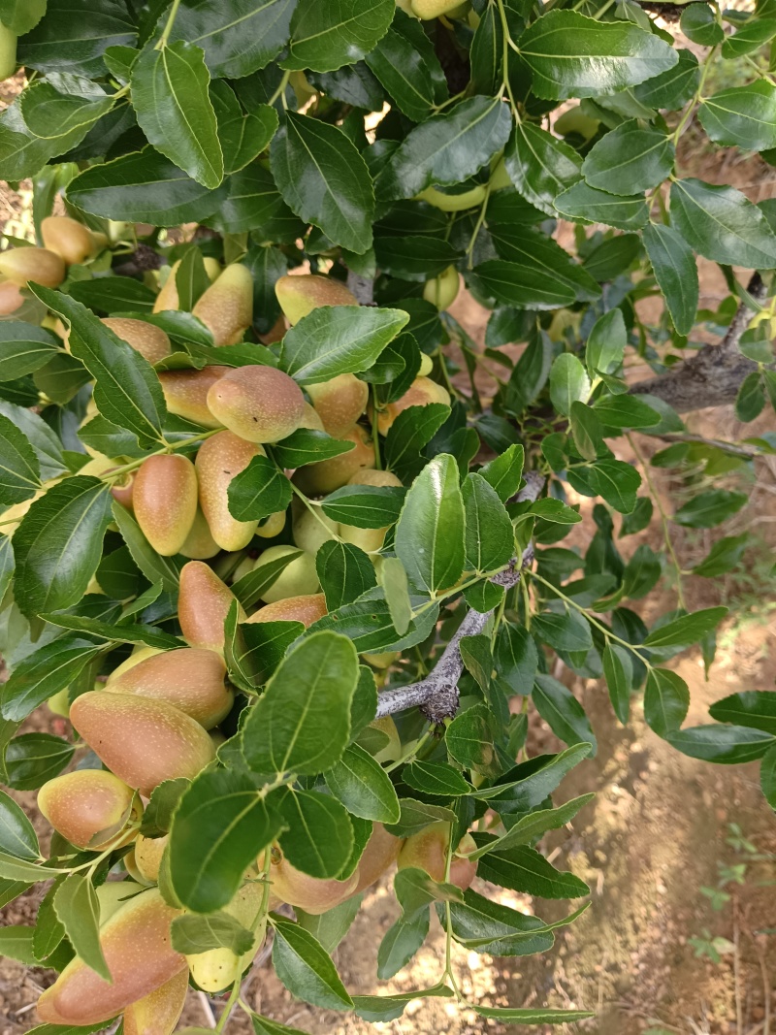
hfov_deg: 53.1
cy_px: 518
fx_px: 777
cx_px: 388
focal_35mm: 26
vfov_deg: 67.3
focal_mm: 4.05
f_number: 1.8
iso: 165
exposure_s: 1/100
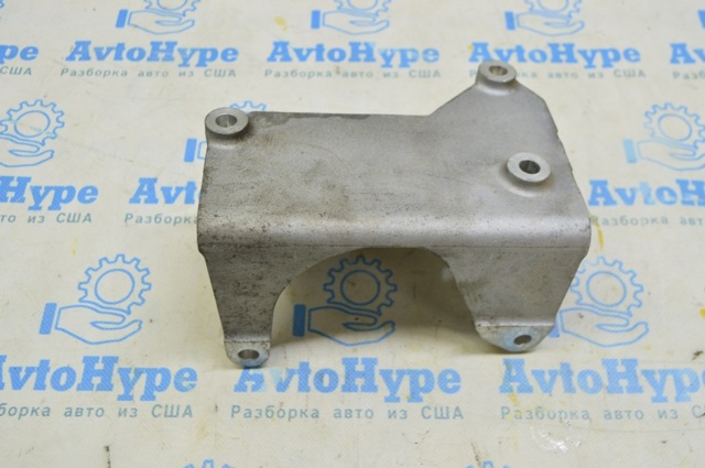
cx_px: 352
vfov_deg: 36.8
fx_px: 704
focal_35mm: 36
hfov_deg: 53.2
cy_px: 234
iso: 400
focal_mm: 24
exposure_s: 1/20
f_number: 5.6
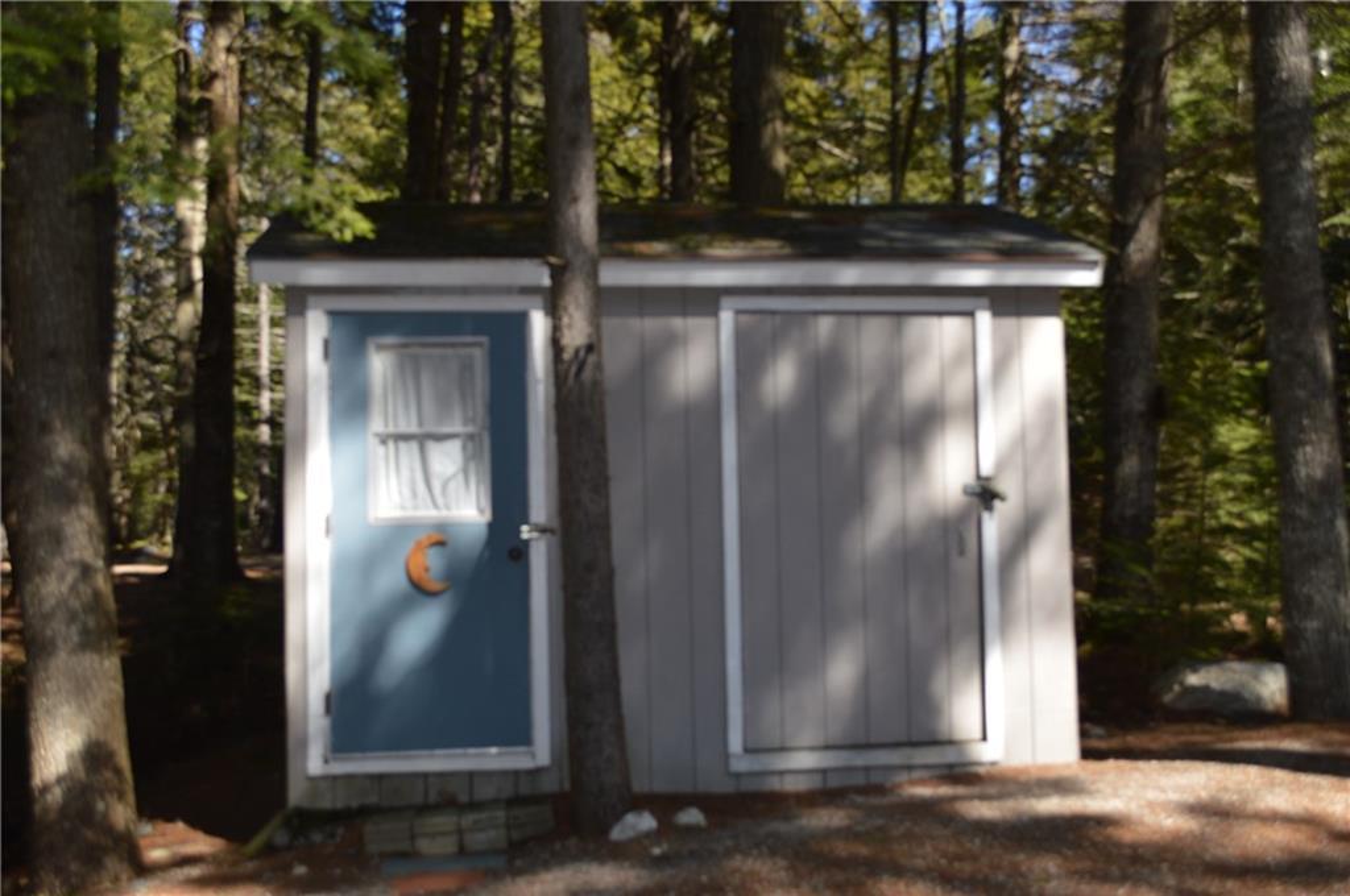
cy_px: 448
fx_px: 1348
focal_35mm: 36
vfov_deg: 36.8
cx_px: 675
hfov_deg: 53.2
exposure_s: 1/200
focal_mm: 24
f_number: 5.6
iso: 100
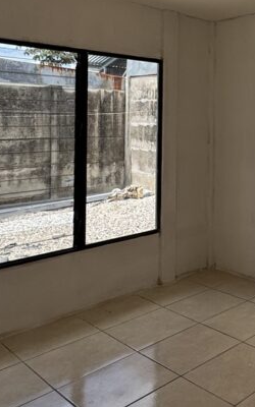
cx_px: 352
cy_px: 116
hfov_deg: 26.9
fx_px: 423
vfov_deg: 50.0
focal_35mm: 38
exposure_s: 1/681
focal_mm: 2.22
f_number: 2.2
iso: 50
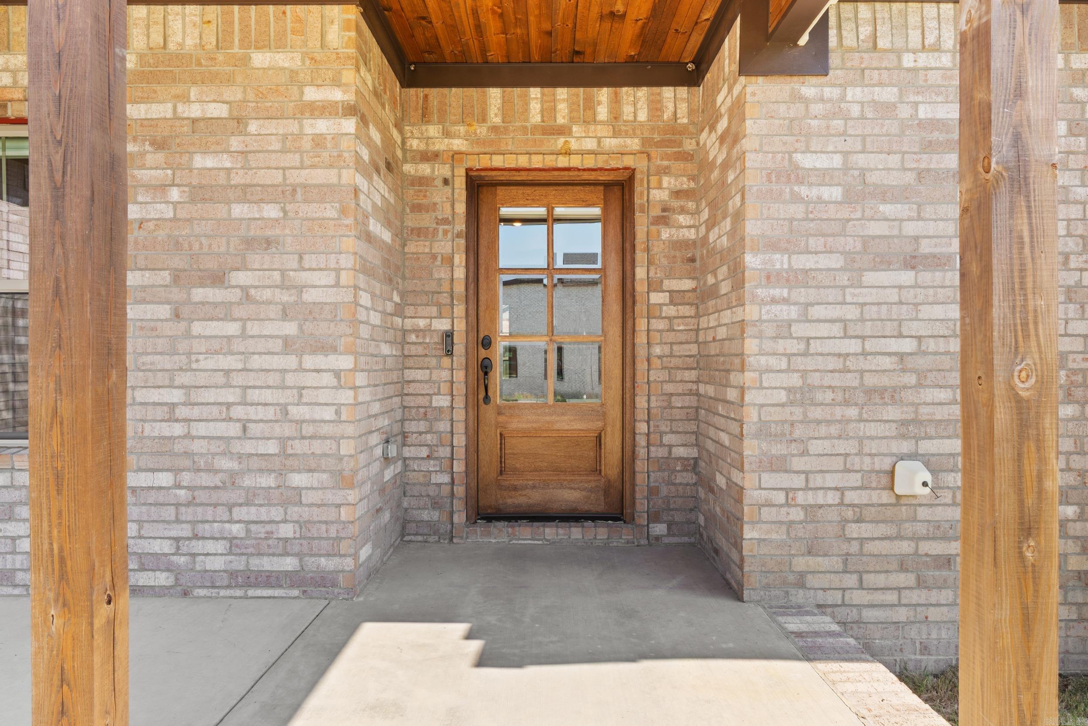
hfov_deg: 76.2
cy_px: 363
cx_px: 544
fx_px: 694
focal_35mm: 23
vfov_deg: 55.2
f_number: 9
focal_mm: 15.3
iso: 200
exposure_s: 1/30
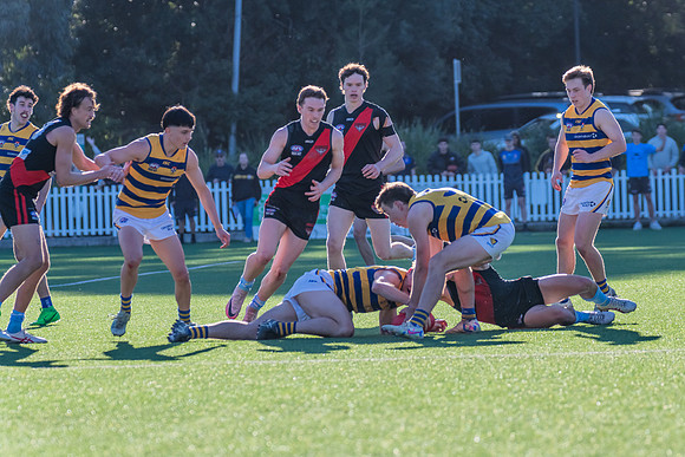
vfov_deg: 4.0
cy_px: 242
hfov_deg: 6.0
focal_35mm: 343
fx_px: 6524
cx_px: 364
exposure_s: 1/1250
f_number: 8
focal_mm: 320
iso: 800
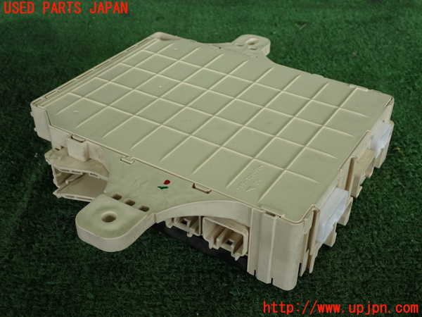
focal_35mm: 44
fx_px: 536
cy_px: 158
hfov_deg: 42.9
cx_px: 211
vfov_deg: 32.9
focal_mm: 7.84
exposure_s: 1/125
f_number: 2.9
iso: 320
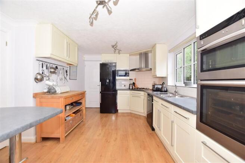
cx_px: 122
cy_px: 82
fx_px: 102
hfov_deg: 100.4
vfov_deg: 77.3
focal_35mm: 15
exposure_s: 1/25
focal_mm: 10
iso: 200
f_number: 5
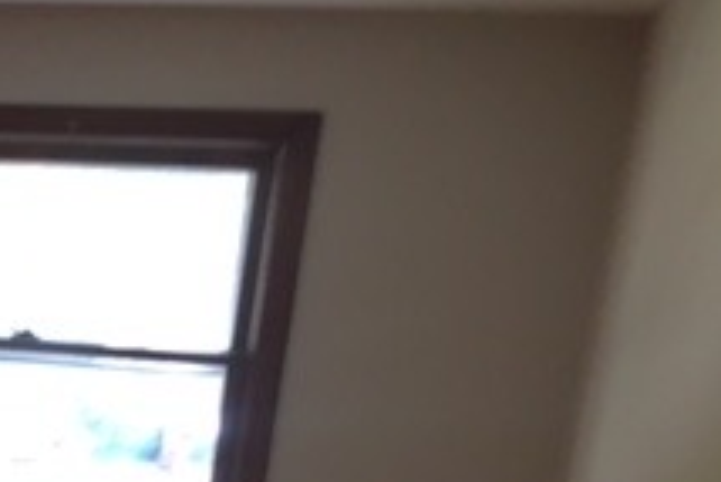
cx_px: -340
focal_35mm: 90
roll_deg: -3.2
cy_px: 748
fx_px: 1804
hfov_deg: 19.8
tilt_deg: -14.6
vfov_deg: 14.1
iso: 64
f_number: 2.2
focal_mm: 4.15
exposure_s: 1/30
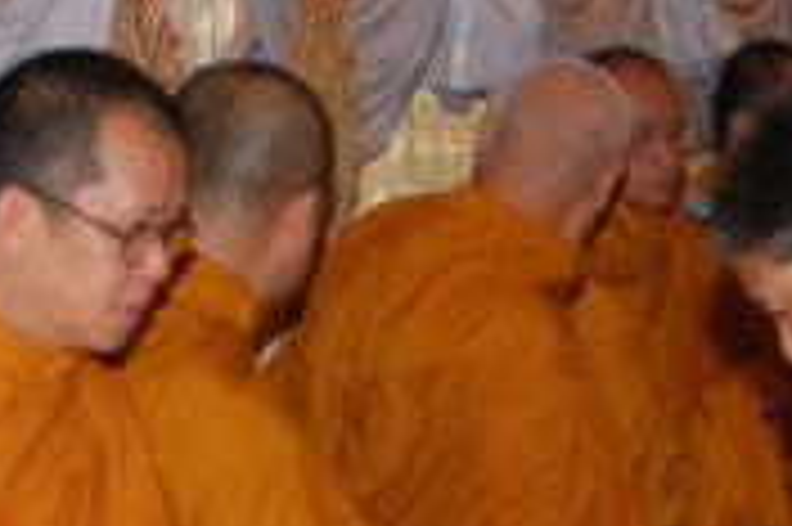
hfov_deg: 11.7
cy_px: 409
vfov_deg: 7.8
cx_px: 522
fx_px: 3846
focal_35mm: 175
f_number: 4.2
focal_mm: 32
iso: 400
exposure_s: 1/50
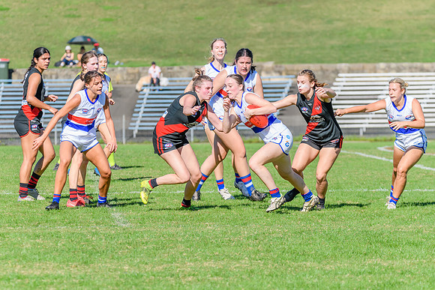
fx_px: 3700
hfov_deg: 6.7
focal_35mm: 306
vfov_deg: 4.5
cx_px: 230
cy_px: 141
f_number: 9
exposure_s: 1/1600
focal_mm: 250
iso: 640
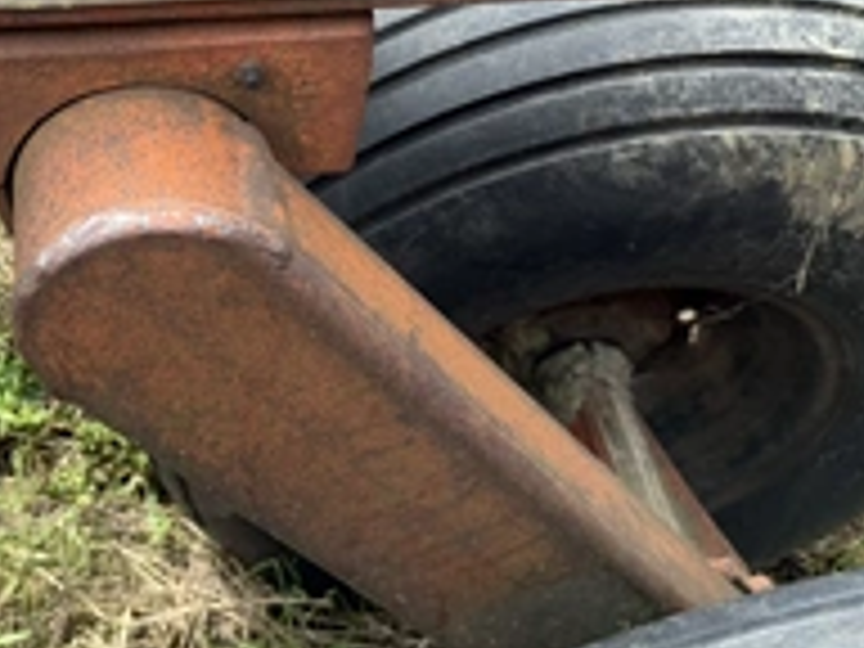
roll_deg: -3.5
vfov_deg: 28.9
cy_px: 207
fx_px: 1248
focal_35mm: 50
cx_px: 184
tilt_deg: -44.3
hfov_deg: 37.0
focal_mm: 6.76
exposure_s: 1/858
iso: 80
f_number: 1.78
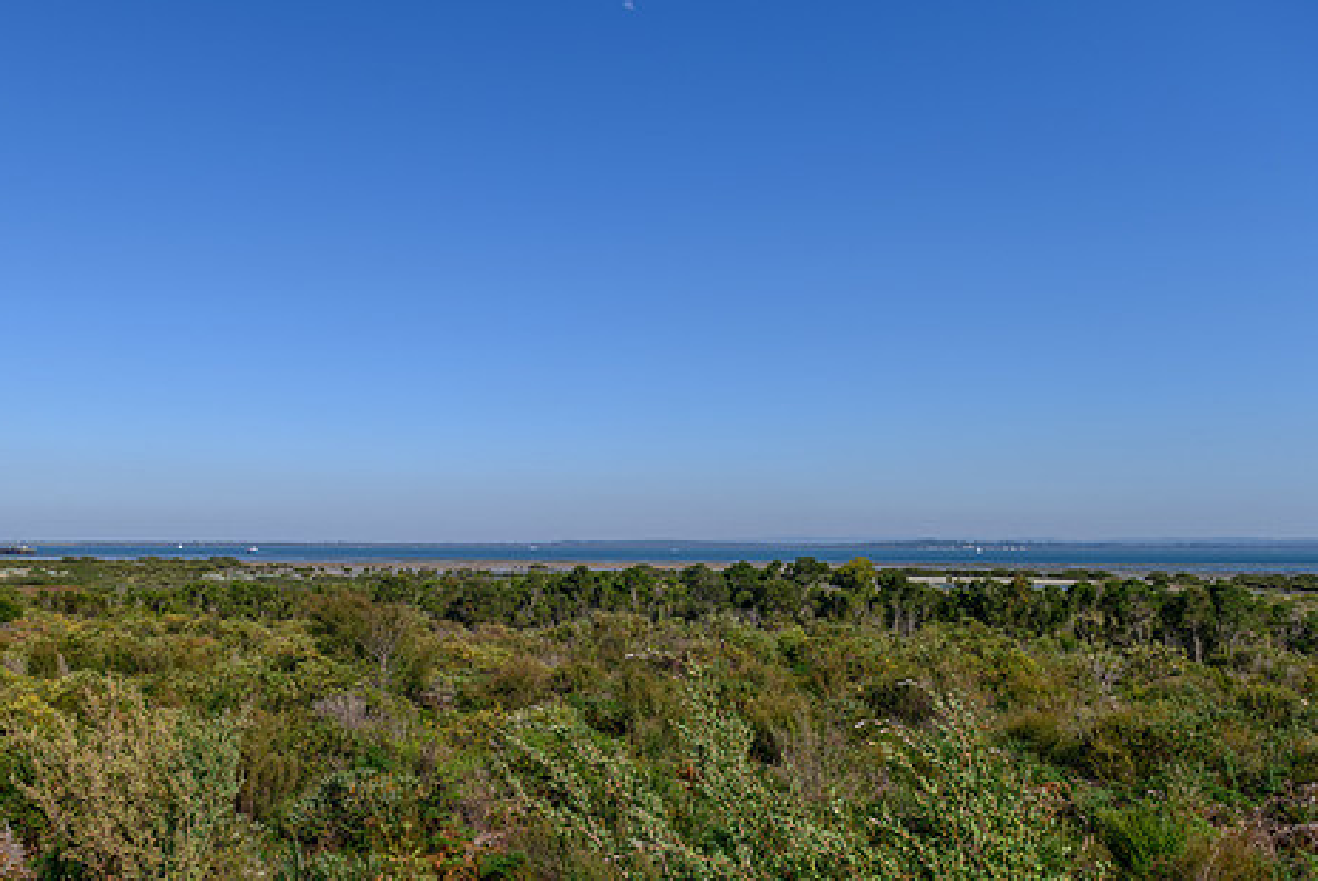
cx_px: 537
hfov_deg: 61.4
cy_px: 521
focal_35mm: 30
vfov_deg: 43.5
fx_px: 1099
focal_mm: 24
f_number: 5.6
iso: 64
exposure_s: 1/500
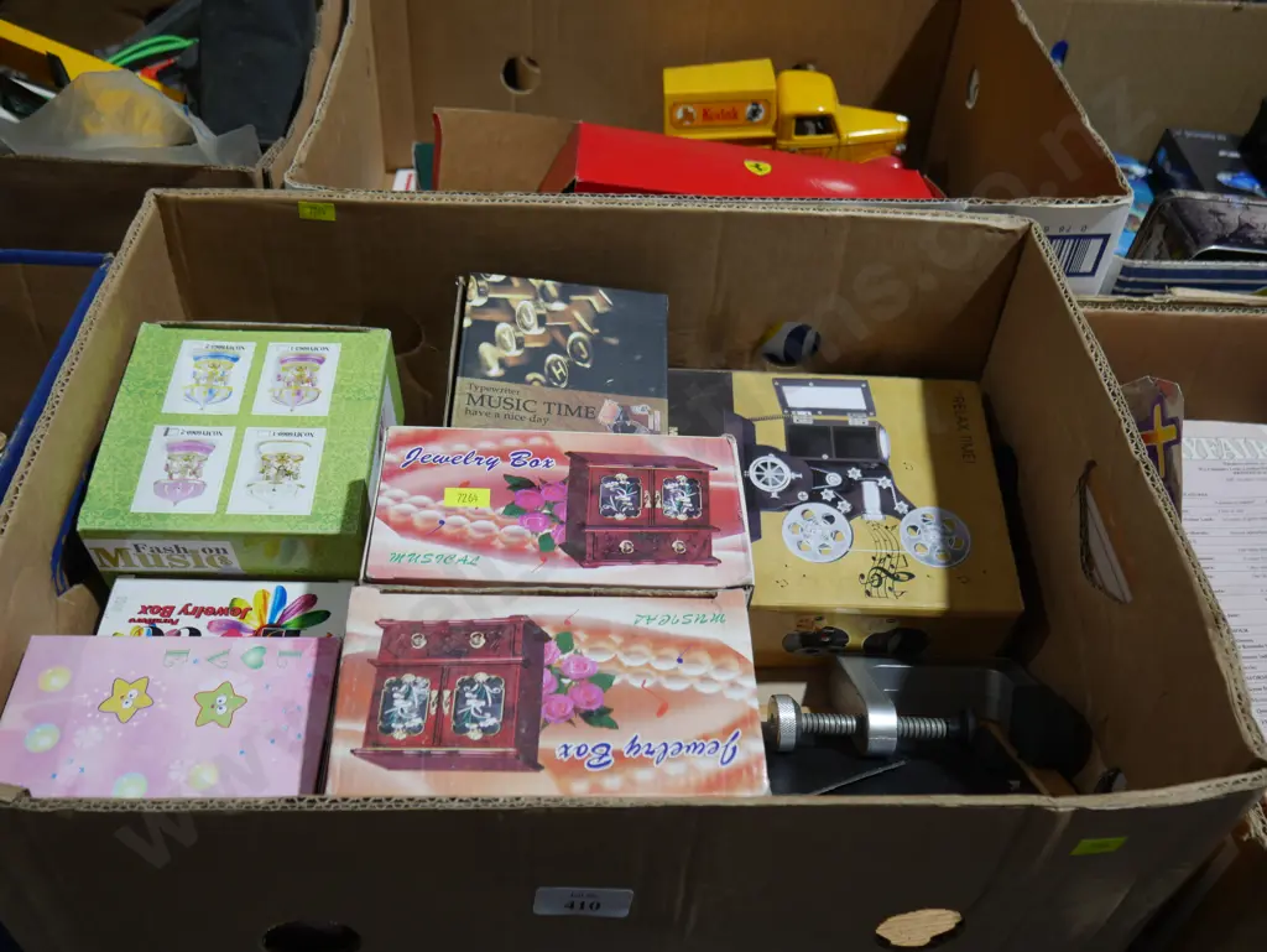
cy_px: 476
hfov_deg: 53.9
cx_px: 634
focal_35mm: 34
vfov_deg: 41.8
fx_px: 1245
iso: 200
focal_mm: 17
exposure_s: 1/60
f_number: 4
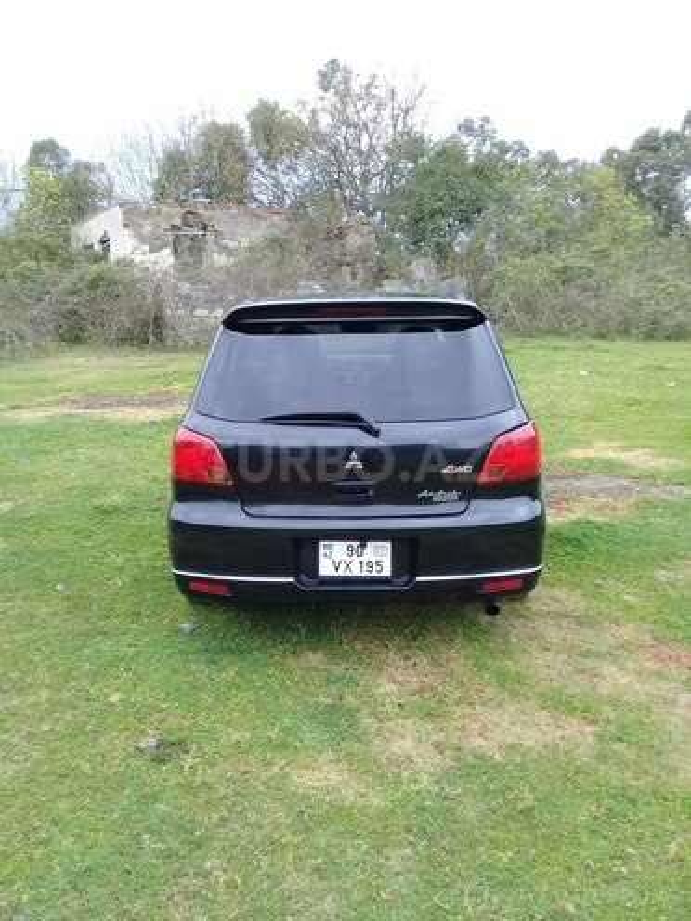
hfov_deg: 45.4
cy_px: 460
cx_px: 346
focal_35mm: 31
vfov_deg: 58.4
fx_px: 825
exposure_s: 1/245
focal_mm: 3.3
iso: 50
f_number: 2.2
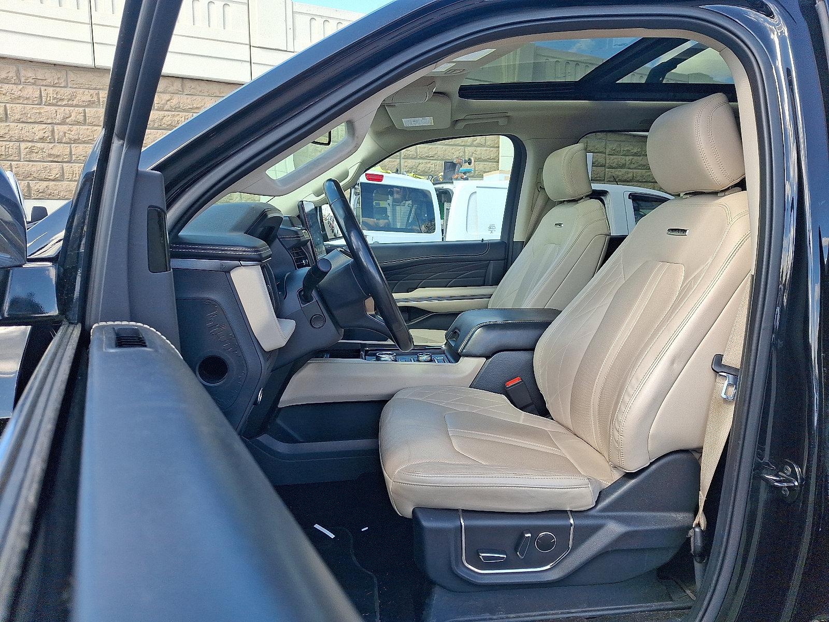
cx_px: 414
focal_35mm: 25
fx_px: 599
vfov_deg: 54.9
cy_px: 311
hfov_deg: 69.4
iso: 25
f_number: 1.8
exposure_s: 1/303
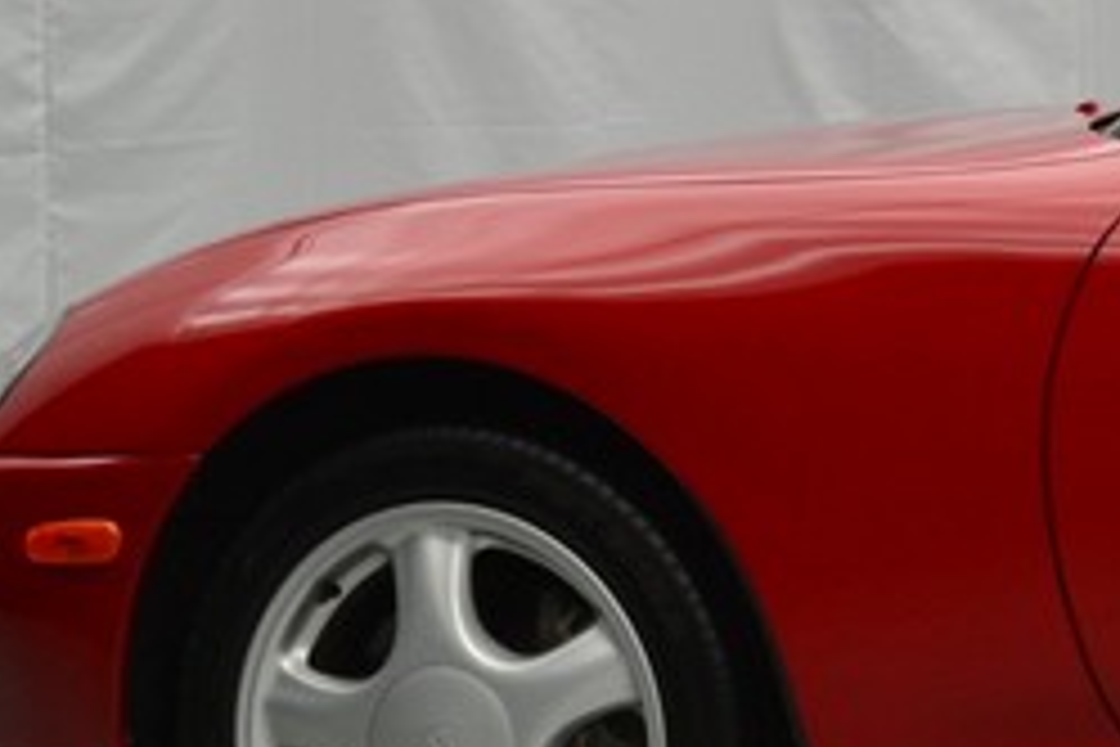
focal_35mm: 271
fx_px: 8430
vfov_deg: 5.1
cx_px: 2155
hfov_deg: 7.3
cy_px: 688
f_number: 7.1
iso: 400
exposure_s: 1/30
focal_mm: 44
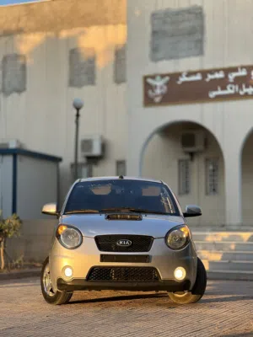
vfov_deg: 25.3
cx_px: 126
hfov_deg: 19.1
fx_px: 750
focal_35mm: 77
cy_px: 168
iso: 50
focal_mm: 9
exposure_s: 1/121
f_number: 2.8
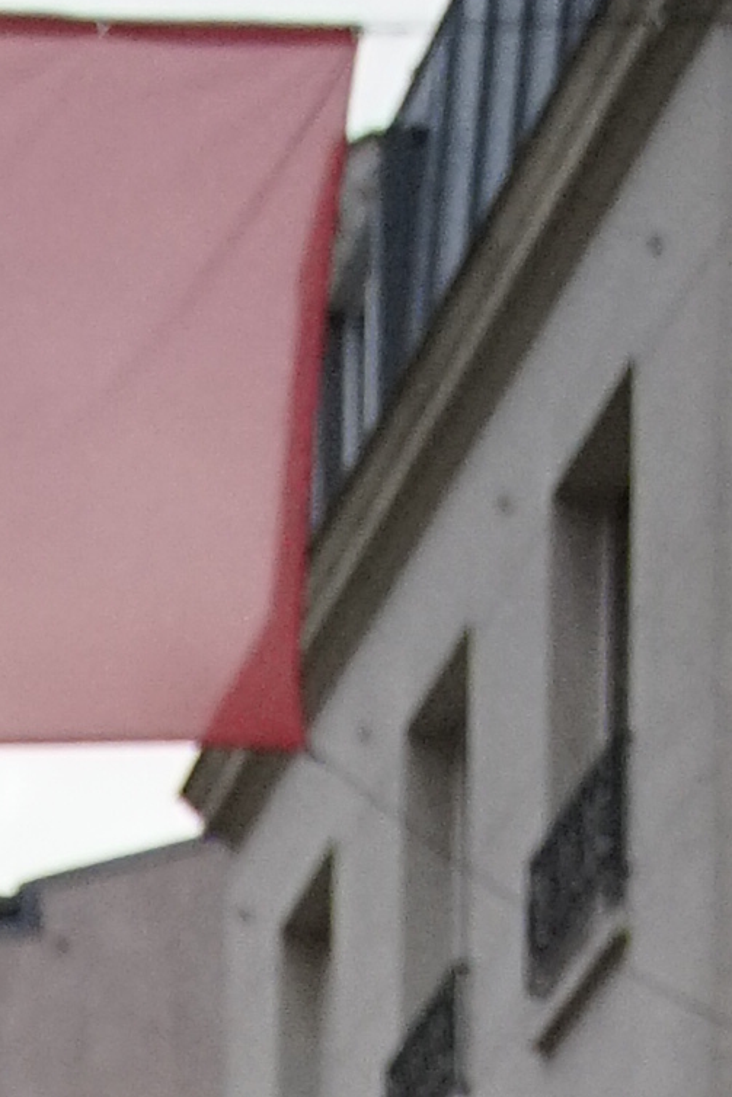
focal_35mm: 175
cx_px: -704
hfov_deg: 7.5
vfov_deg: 9.0
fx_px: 5335
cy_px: 3482
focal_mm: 22
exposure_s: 1/640
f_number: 4
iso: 3200
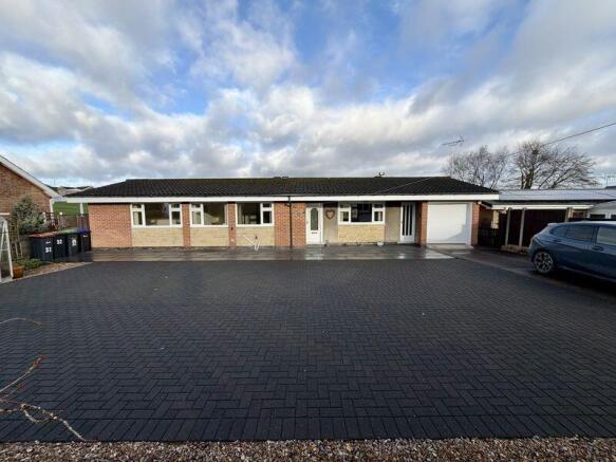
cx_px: 308
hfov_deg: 102.1
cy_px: 231
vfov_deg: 85.7
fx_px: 249
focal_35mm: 14
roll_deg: +0.4
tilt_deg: -5.6
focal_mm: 2.22
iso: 40
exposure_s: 1/734
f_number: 2.2
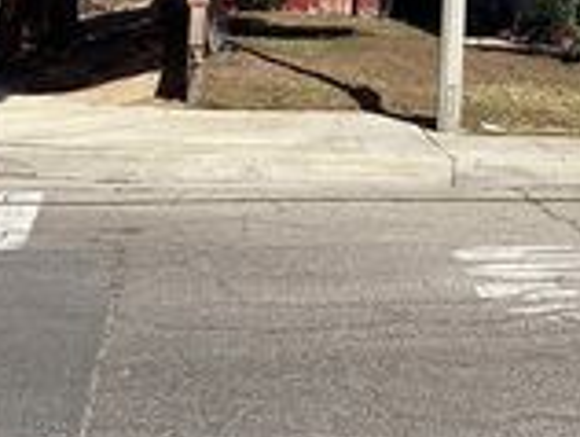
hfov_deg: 19.7
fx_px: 1645
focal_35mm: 98
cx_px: 514
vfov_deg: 14.9
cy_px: -6
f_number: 2.4
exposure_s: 1/1812
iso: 25
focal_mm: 3.3
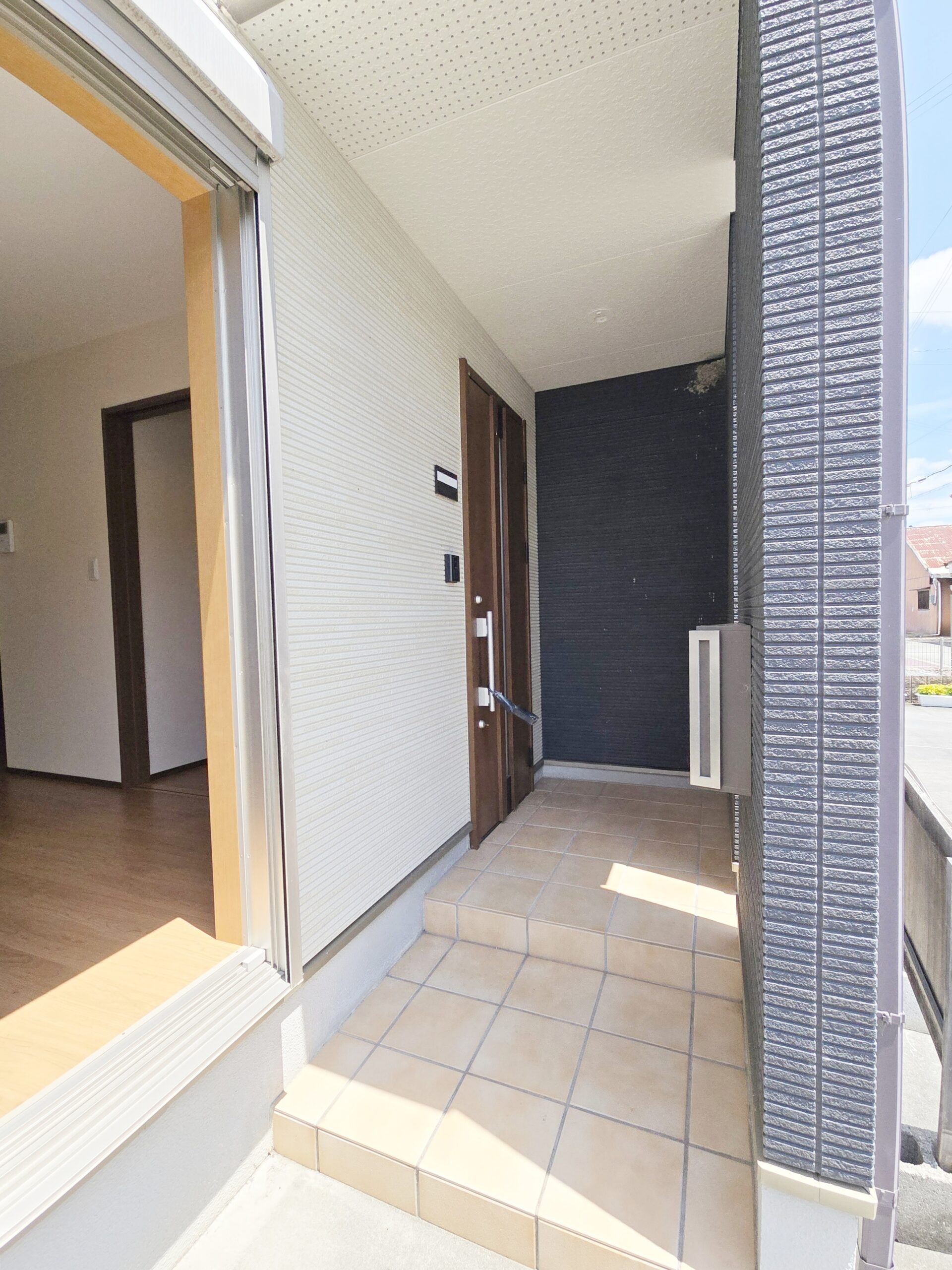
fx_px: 477
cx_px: 476
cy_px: 635
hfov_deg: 89.9
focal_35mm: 13
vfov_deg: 106.2
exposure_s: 1/2000
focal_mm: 2.2
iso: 80
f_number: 2.2
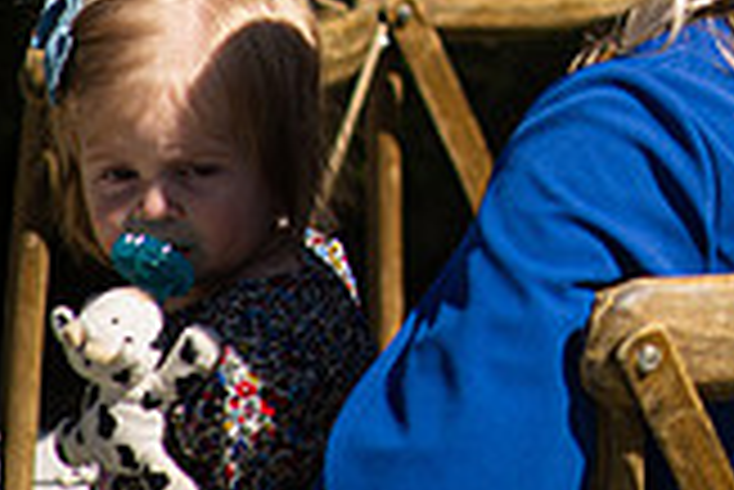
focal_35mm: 302
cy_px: -328
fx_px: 6163
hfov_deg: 6.7
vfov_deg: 4.5
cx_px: 1067
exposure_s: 1/2500
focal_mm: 85
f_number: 4
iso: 250
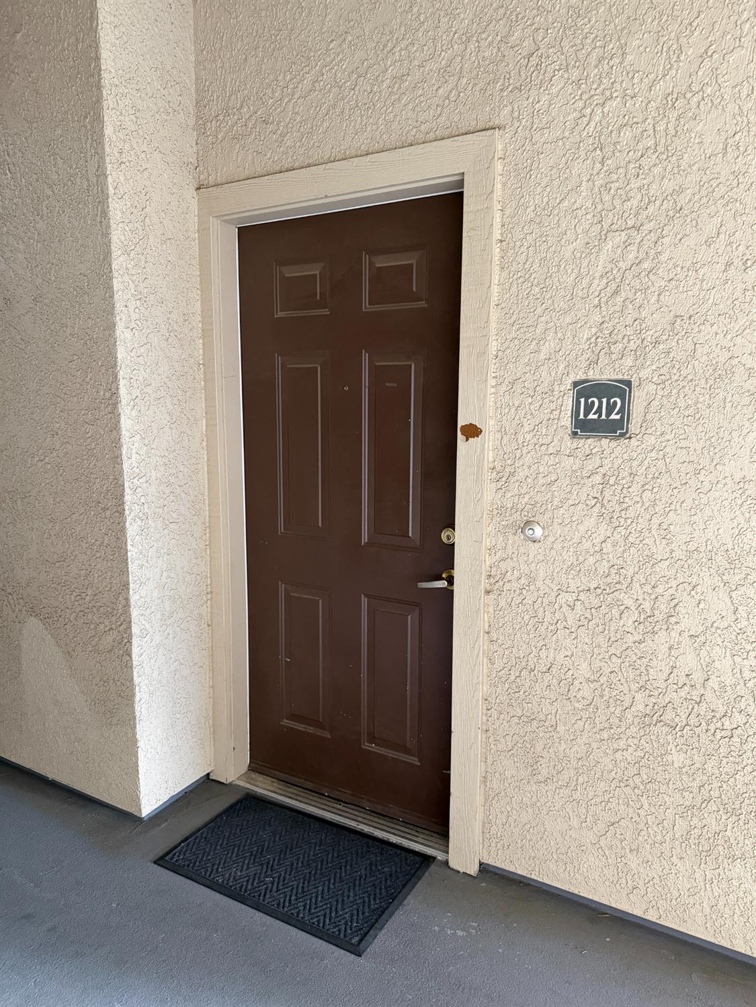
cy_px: 504
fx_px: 699
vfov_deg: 71.6
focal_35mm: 24
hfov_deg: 56.8
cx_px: 378
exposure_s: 1/60
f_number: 1.78
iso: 500
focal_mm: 6.76
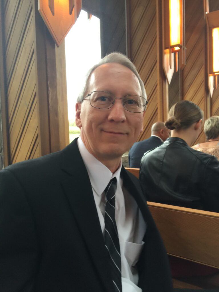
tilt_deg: -3.5
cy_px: 146
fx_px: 245
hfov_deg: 48.2
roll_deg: +3.4
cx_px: 110
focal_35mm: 29
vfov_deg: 61.7
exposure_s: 1/15
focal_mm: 4.15
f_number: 2.2
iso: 40
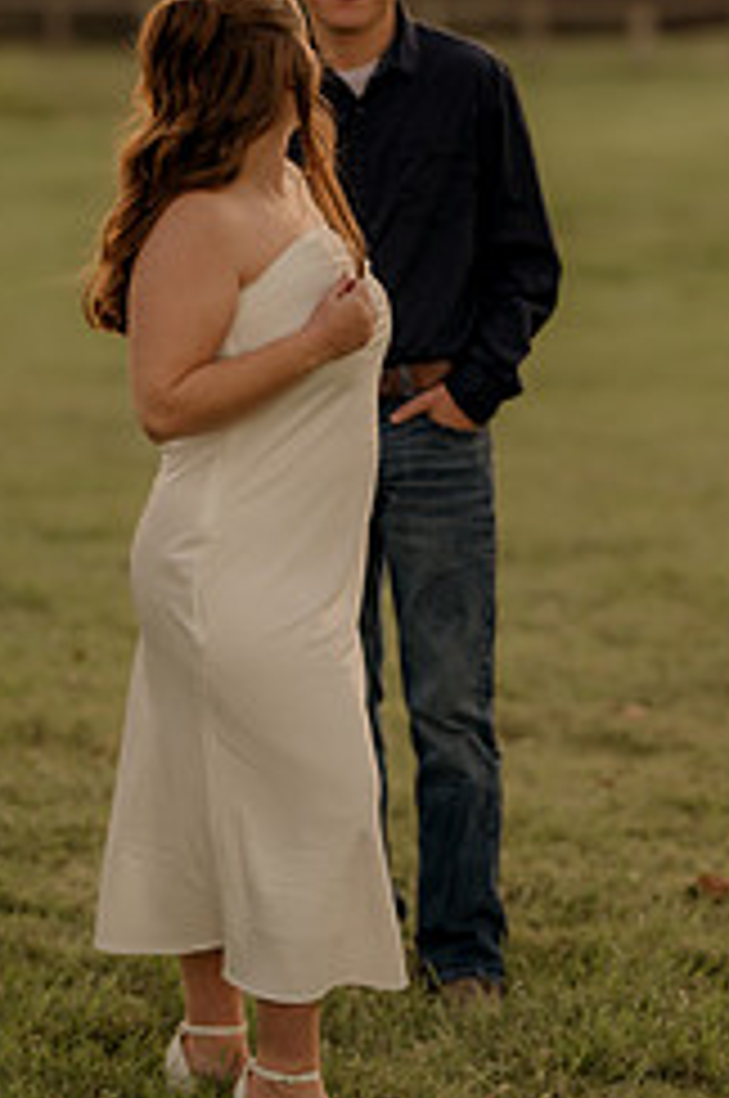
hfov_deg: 8.7
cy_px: 450
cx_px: 392
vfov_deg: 13.1
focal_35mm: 157
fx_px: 4782
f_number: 1.8
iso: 100
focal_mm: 85
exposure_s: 1/125
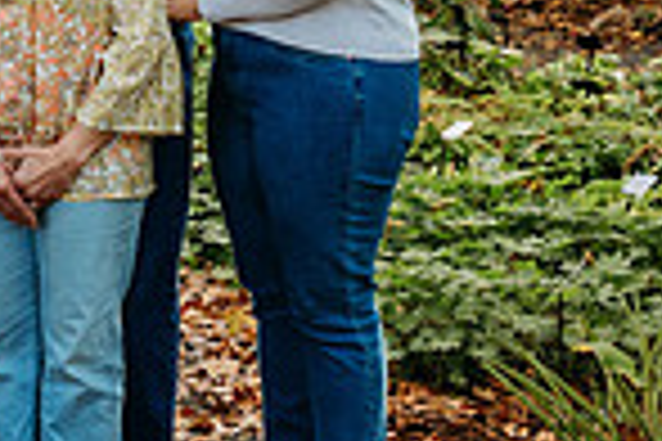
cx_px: 50
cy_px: -173
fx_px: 2501
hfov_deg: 14.9
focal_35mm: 136
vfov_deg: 9.8
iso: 500
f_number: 4.5
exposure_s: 1/250
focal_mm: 34.5
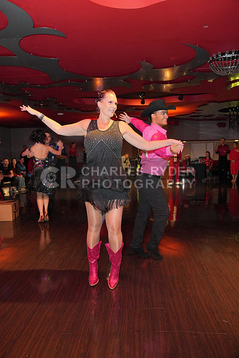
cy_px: 179
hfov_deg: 49.6
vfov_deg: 69.4
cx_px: 120
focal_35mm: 26
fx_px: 259
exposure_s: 1/200
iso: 4000
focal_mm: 26
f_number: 4
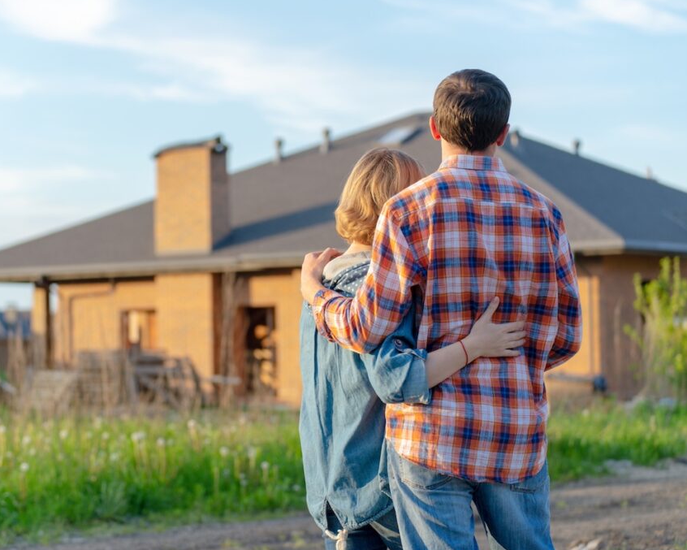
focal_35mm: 108
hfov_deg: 17.8
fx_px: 2196
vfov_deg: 14.3
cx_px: 296
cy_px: 275
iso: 80
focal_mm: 95
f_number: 4.5
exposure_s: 1/250
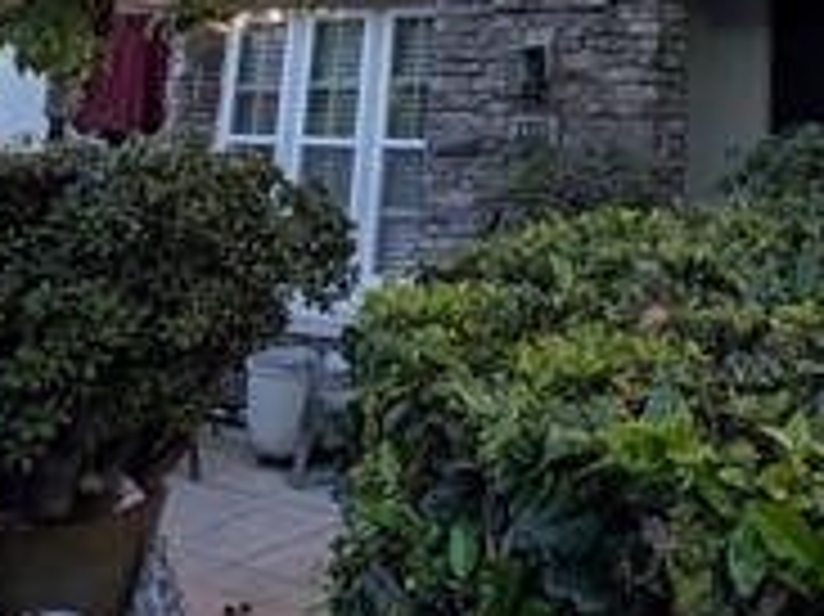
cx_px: 725
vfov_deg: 29.7
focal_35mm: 42
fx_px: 999
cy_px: -115
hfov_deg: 41.6
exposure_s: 1/1125
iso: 47
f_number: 1.7
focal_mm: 2.02
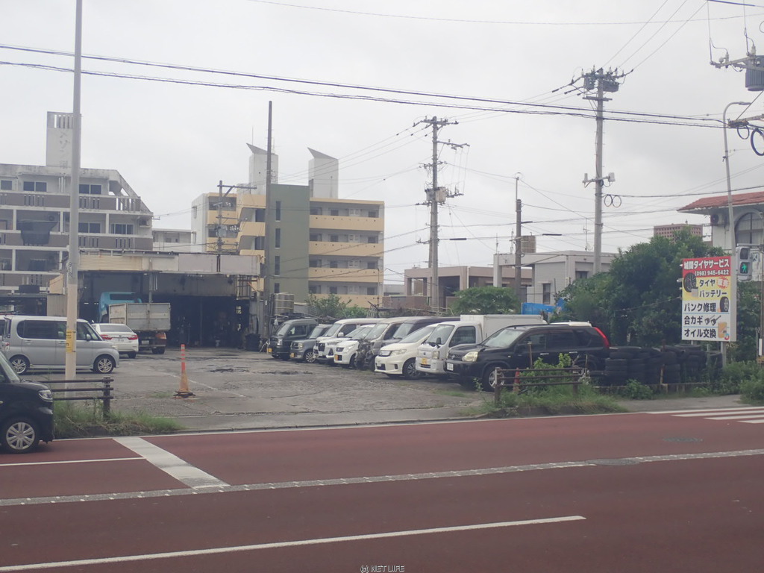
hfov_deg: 41.2
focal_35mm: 46
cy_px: 286
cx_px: 382
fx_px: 1015
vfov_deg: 31.5
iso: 100
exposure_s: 1/250
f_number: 4.5
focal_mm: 8.41
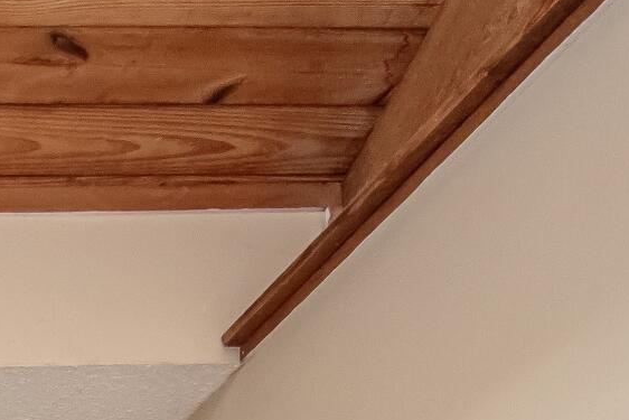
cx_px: -528
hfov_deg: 18.9
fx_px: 1398
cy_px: 1108
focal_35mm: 80
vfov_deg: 12.2
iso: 1600
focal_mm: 10
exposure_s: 1/200
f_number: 4.5
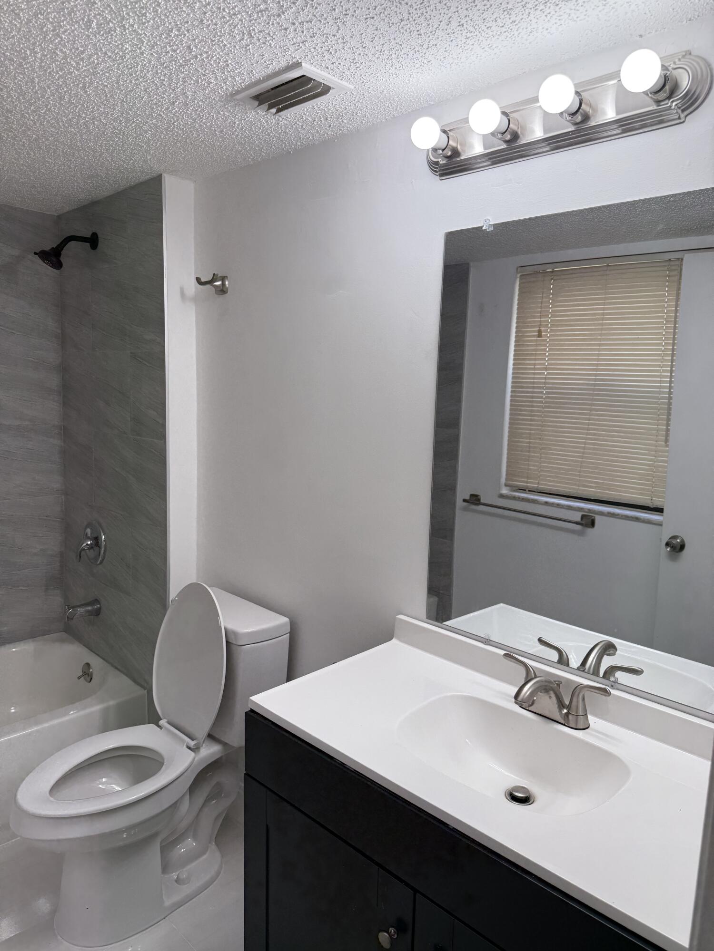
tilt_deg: -6.6
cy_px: 476
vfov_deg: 71.6
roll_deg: -2.7
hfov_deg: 56.8
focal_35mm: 24
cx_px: 357
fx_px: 660
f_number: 1.78
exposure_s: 1/419
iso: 100
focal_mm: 6.76
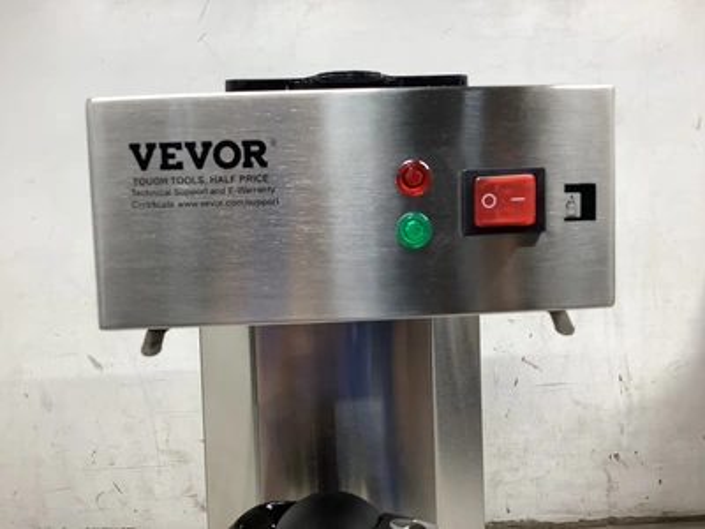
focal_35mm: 31
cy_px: 264
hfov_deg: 58.4
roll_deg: +2.2
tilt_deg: -4.5
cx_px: 352
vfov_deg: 45.4
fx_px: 631
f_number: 2.4
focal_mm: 3.3
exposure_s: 1/60
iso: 50
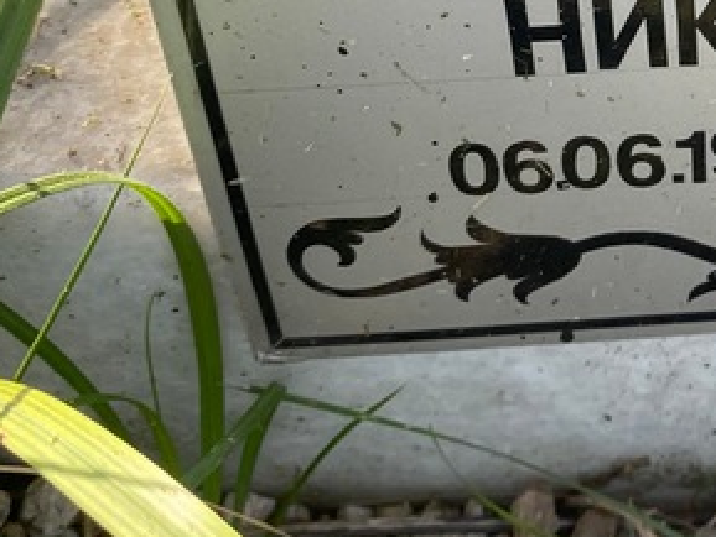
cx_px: 753
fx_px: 1490
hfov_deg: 25.4
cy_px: -109
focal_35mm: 72
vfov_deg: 19.3
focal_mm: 4.25
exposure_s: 1/449
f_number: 1.8
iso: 32
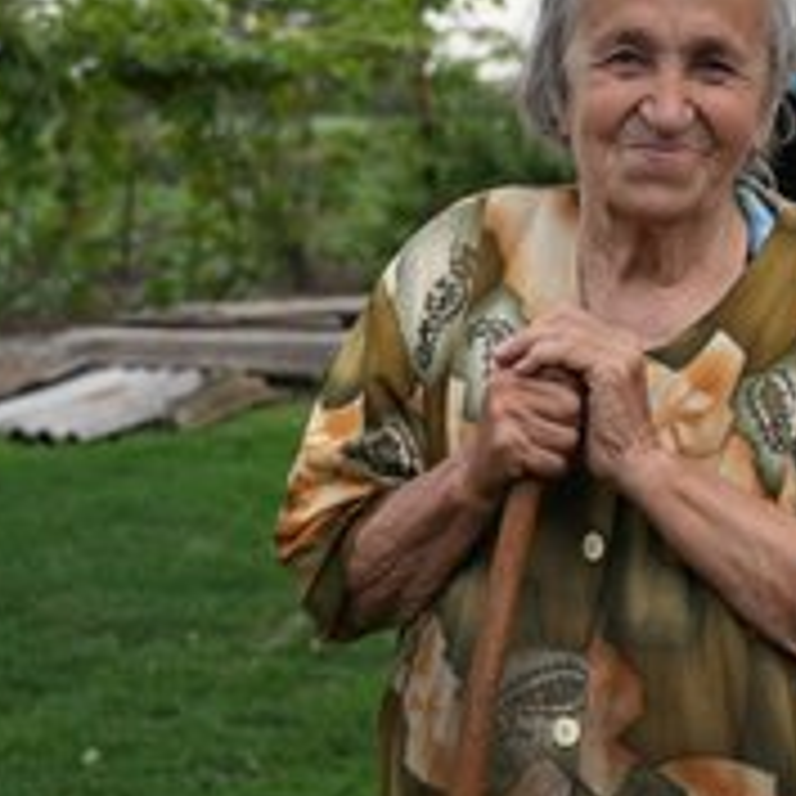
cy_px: 376
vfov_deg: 23.7
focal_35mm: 73
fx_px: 1899
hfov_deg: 23.2
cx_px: 684
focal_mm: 38
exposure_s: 1/500
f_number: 4
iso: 100
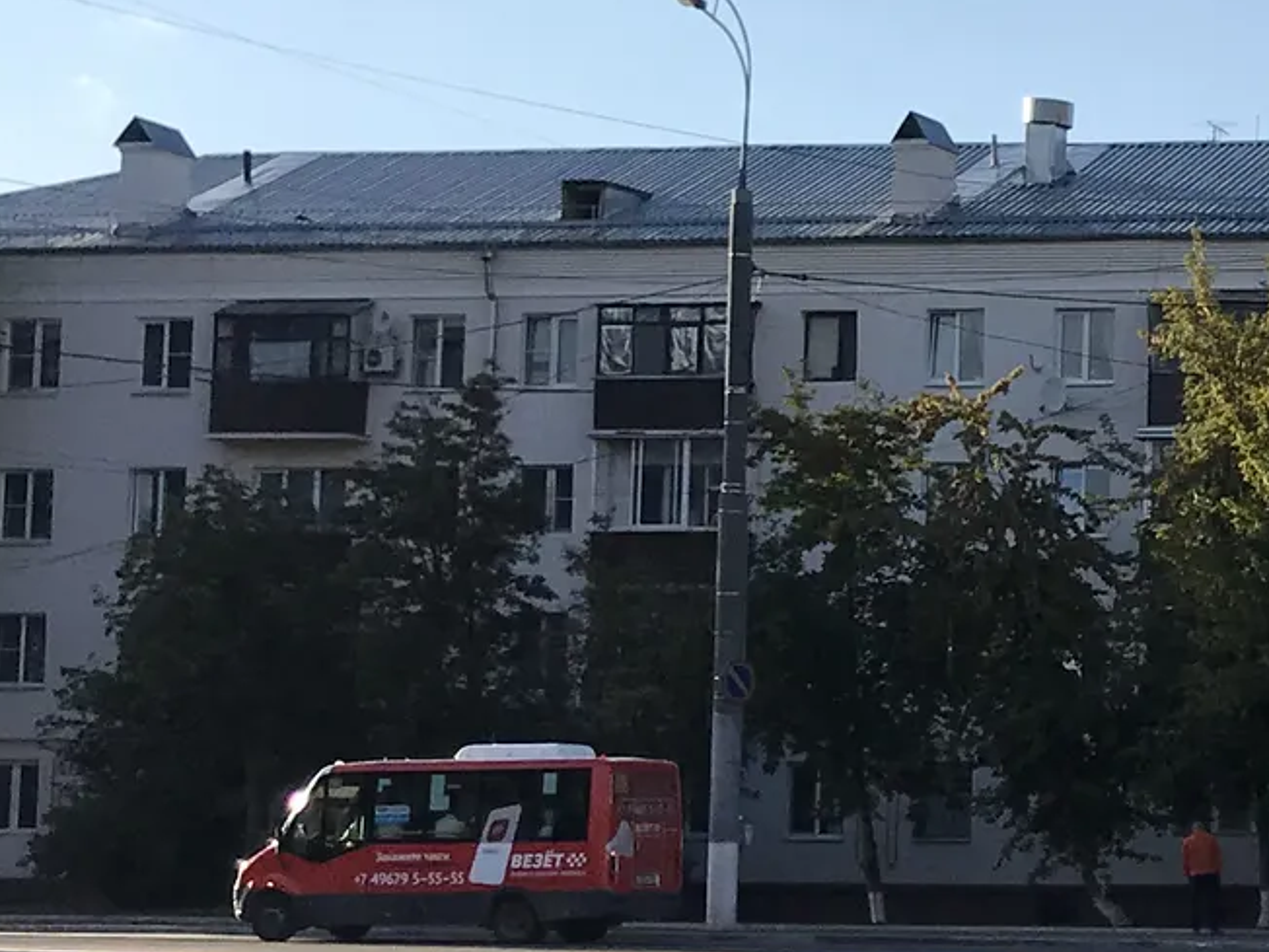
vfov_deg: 14.4
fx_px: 3776
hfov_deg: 16.6
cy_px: 565
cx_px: 2118
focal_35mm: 103
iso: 20
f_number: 1.8
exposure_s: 1/1808
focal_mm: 3.99
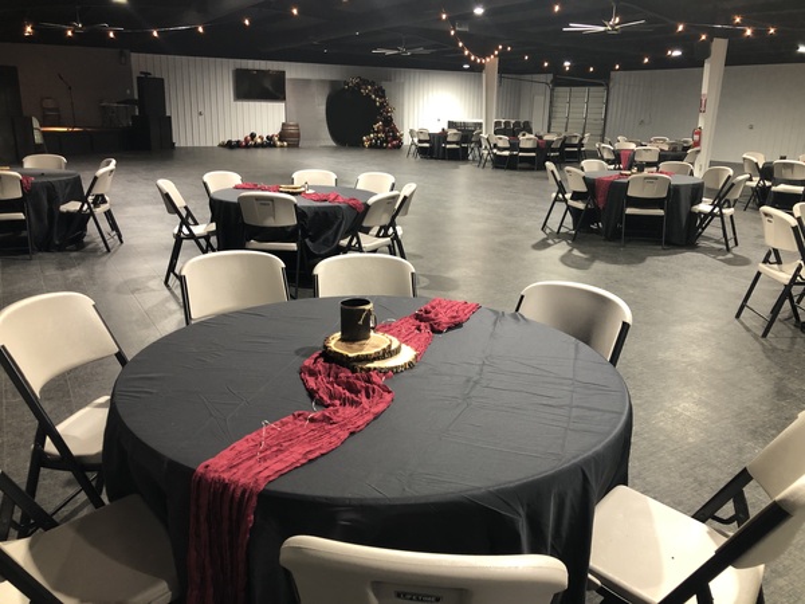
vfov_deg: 49.7
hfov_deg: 63.4
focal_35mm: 28
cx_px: 402
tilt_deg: -16.8
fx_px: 651
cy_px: 302
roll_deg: -1.0
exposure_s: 1/15
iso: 50
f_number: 1.8
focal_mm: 3.99
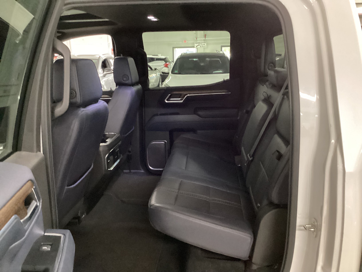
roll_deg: +0.8
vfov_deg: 45.4
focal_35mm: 31
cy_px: 136
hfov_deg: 58.4
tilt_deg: -16.1
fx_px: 324
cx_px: 181
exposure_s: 1/25
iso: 800
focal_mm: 3.3
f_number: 2.4
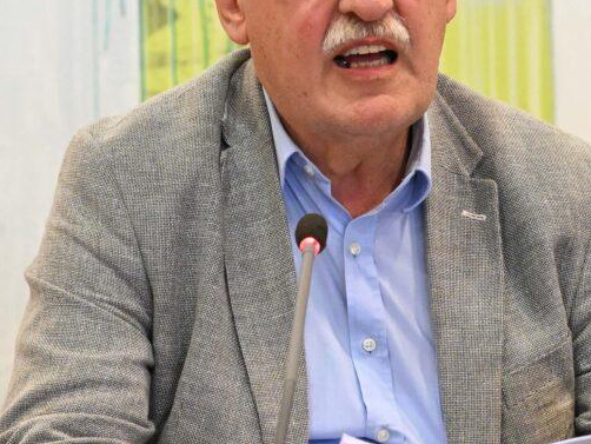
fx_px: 4954
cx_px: 314
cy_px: 159
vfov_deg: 5.1
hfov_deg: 6.8
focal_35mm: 290
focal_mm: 99
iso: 6400
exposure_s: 1/200
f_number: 5.6
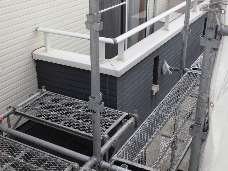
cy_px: 86
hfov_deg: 38.9
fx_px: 323
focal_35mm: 49
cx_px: 114
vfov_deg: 29.7
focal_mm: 8.9
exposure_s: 1/100
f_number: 4.8
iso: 100
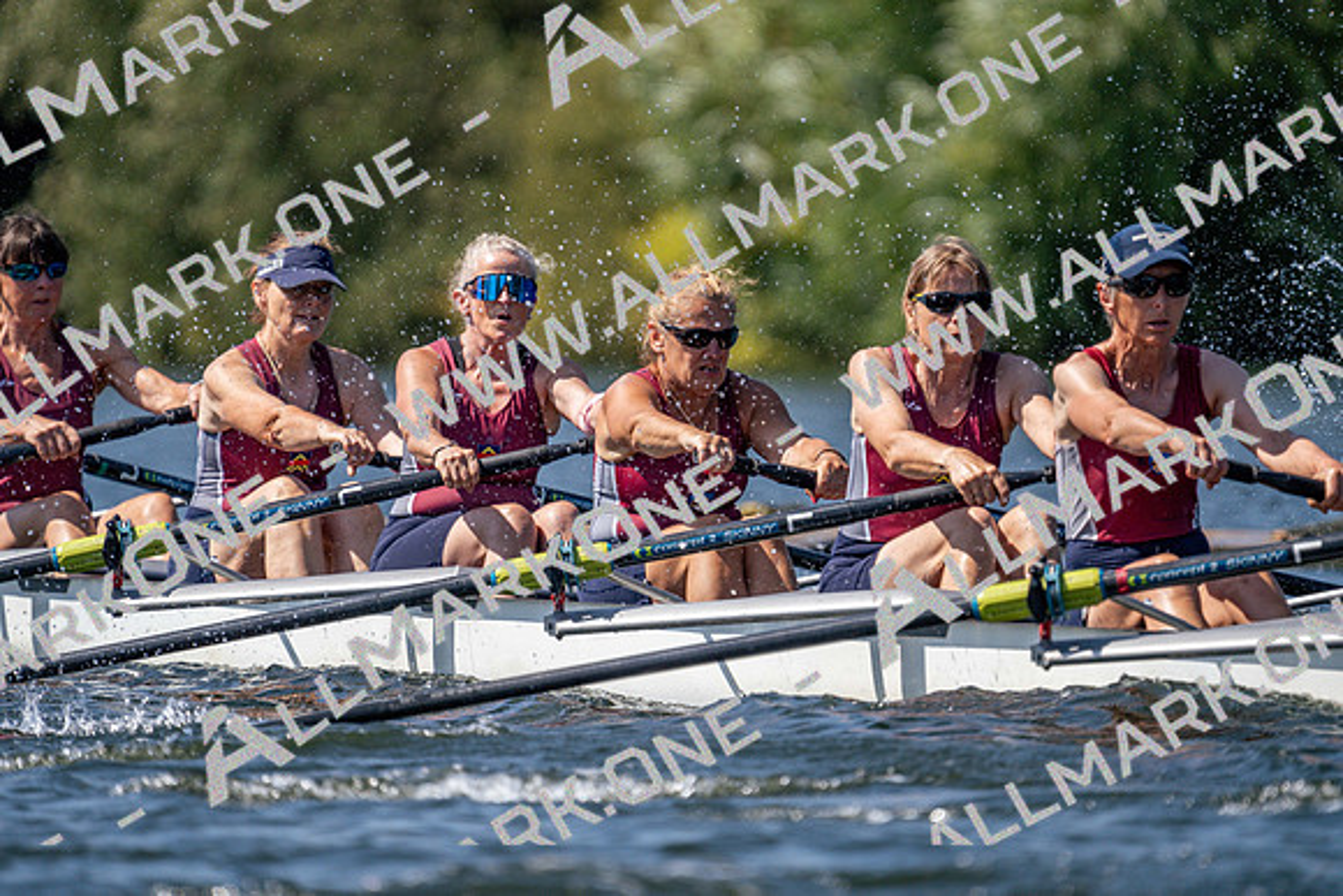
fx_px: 22388
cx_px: 672
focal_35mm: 600
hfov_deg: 3.4
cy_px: 448
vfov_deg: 2.3
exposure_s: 1/2000
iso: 320
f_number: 6.3
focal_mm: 600
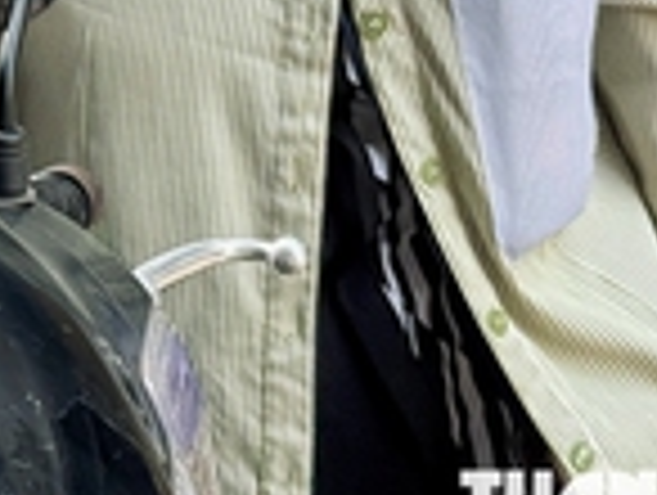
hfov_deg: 9.0
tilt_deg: -8.9
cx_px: -477
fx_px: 3992
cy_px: -454
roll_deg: +3.2
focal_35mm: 210
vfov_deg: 6.9
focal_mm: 6.76
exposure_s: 1/273
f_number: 1.78
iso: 100
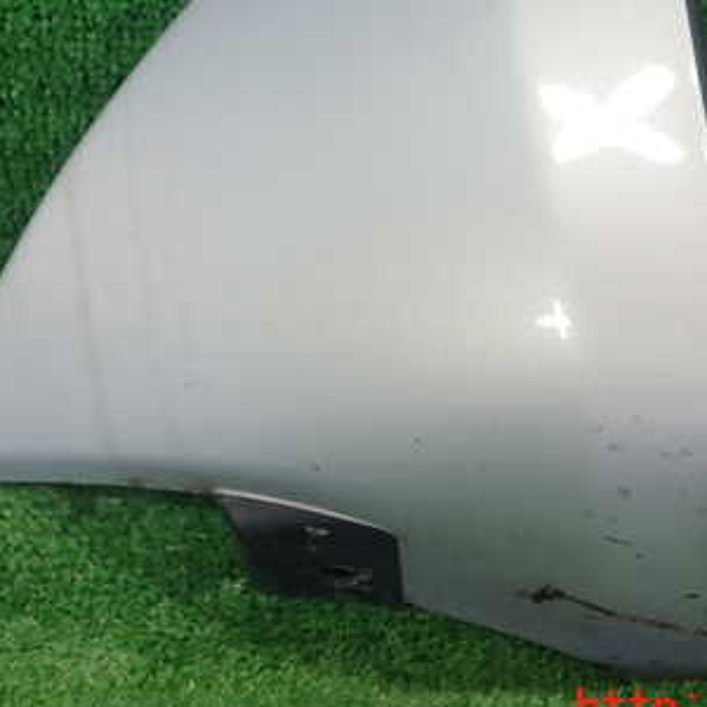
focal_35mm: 53
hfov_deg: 32.2
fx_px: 1225
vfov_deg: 31.8
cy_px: 210
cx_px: 401
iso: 200
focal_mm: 5.5
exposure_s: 1/125
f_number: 2.3
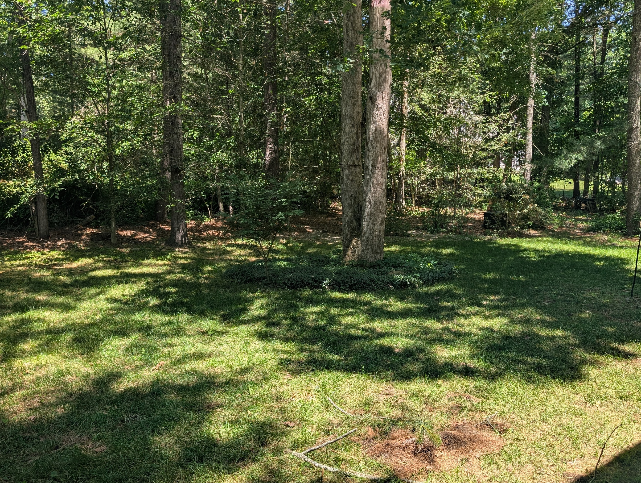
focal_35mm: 27
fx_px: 501
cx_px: 319
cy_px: 234
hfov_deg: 65.2
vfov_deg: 51.5
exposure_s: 1/211
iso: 19
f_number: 1.68
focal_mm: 6.9
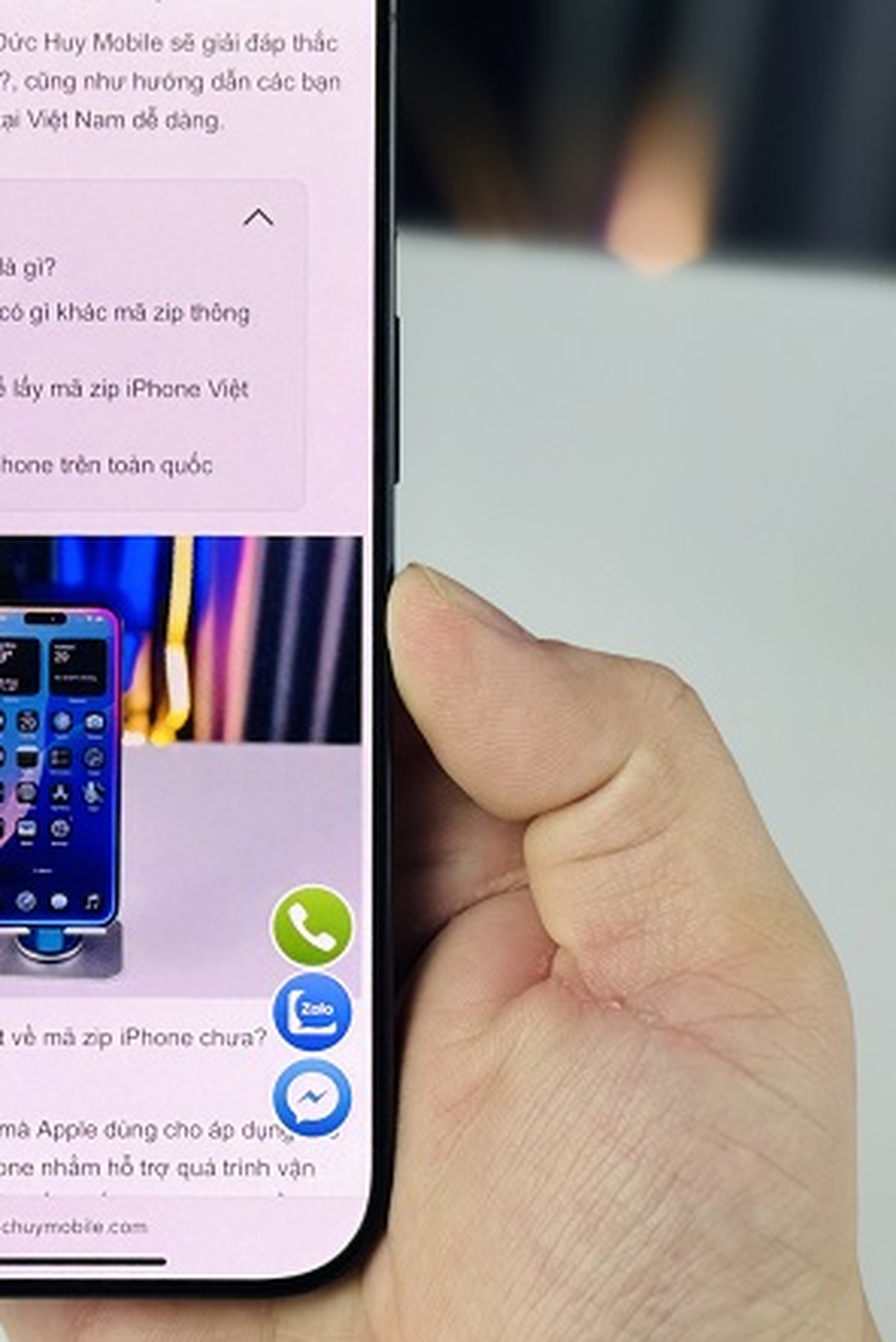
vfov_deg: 22.6
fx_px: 3355
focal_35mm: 90
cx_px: 42
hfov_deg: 15.0
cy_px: 565
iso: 64
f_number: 1.78
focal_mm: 6.76
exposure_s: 1/285
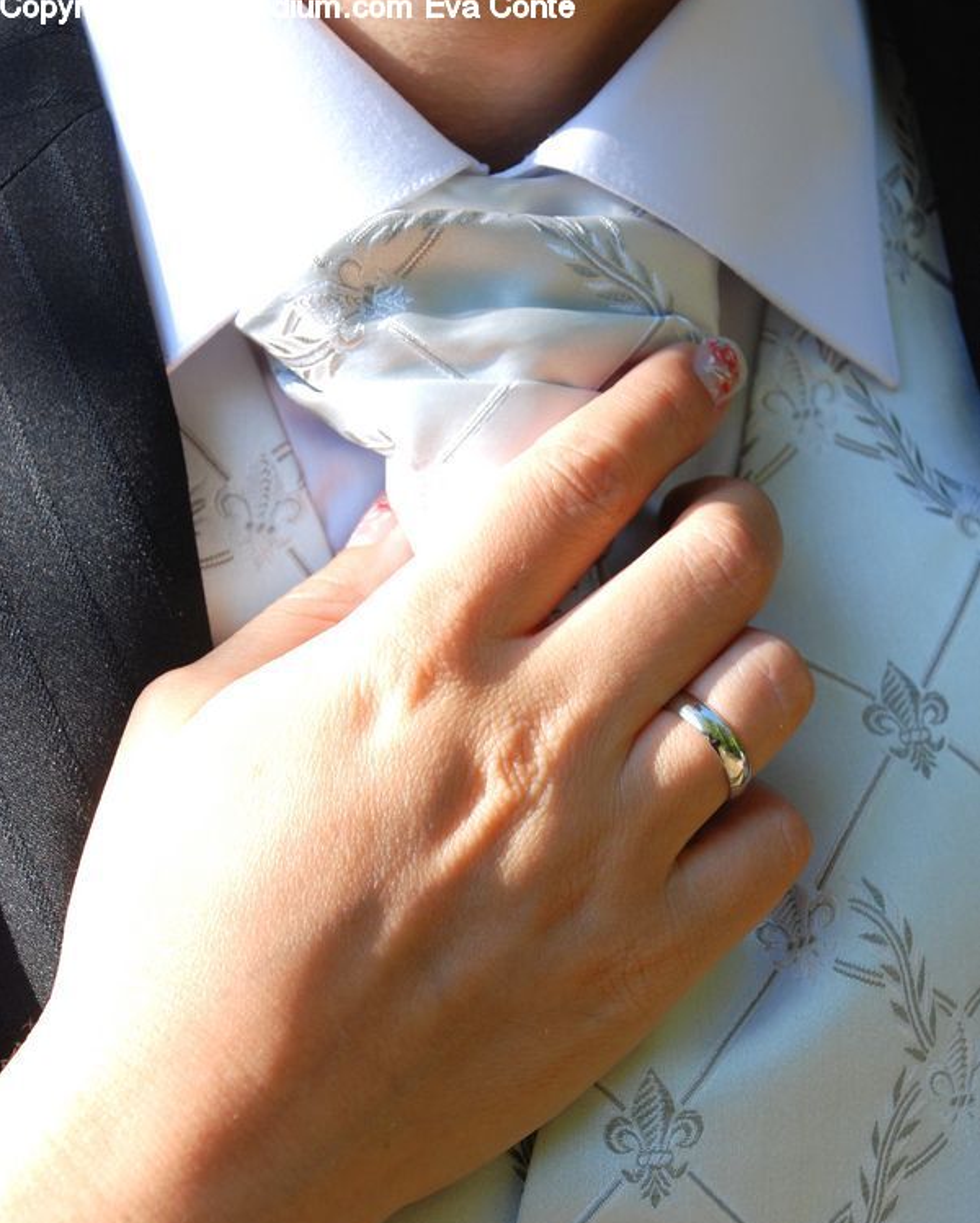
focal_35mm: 88
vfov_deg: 21.7
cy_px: 702
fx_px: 3188
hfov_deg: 17.5
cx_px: 490
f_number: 7.1
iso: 400
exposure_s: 1/250
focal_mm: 52
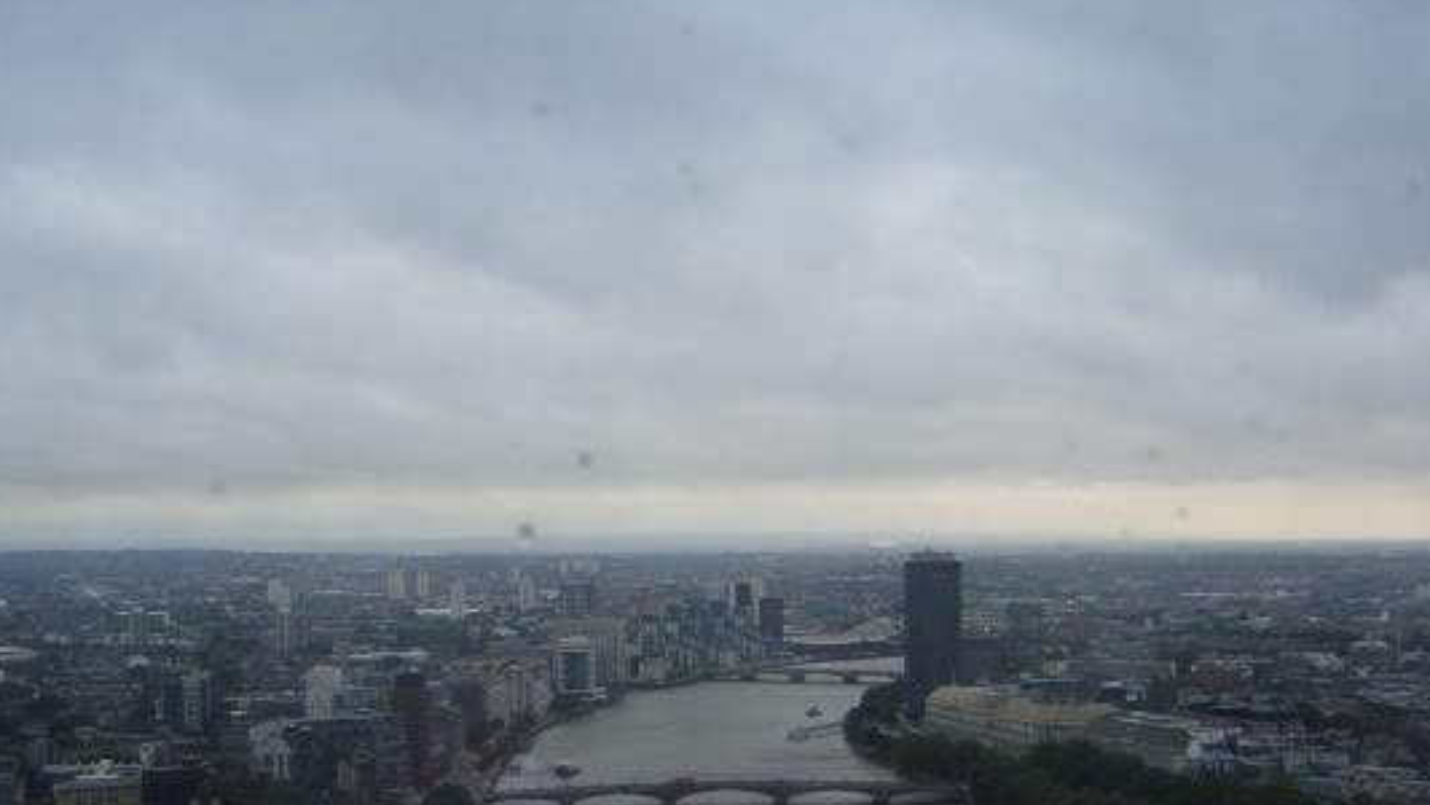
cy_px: 593
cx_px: 633
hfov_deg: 40.5
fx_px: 1934
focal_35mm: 51
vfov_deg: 23.3
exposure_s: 1/100
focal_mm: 8
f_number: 2.8
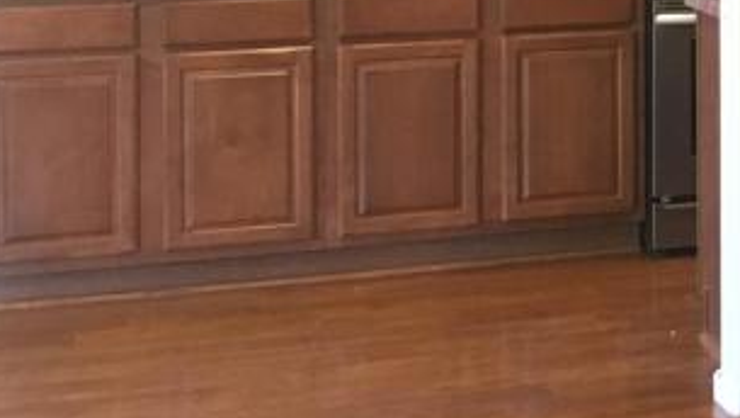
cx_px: 1072
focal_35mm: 106
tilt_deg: -1.6
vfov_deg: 11.1
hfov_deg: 18.2
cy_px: -156
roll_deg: +0.7
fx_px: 2081
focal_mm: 4.15
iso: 200
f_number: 2.2
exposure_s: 1/24
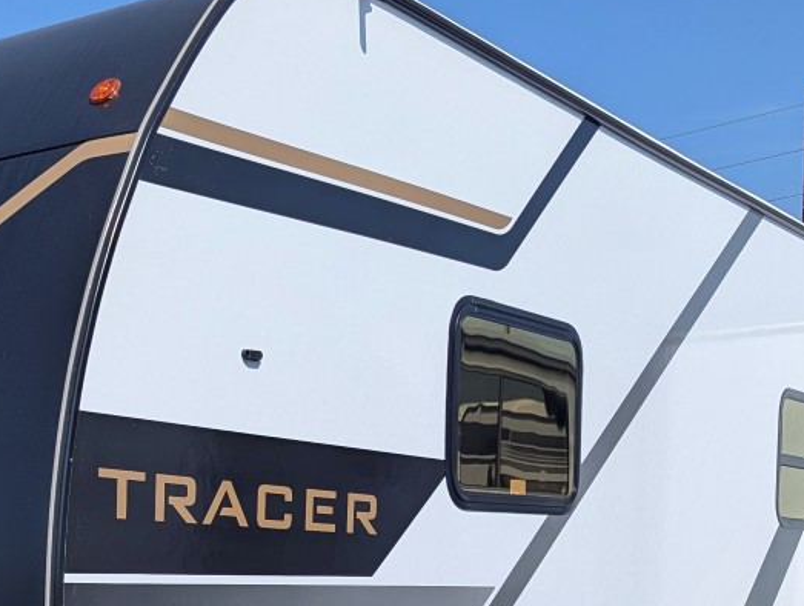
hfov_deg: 29.8
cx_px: 214
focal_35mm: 64
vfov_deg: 21.8
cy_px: 663
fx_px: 1489
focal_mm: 6.81
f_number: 1.85
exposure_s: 1/3236
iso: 50
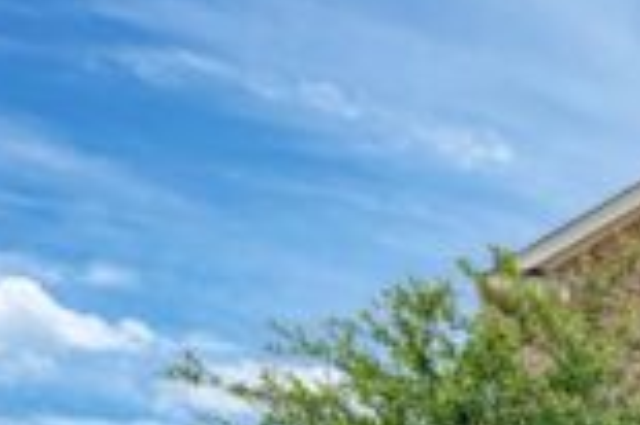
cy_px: 739
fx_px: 1030
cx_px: 983
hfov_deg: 25.3
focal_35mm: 58
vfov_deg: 18.7
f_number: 8
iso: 200
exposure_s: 1/1000
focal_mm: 15
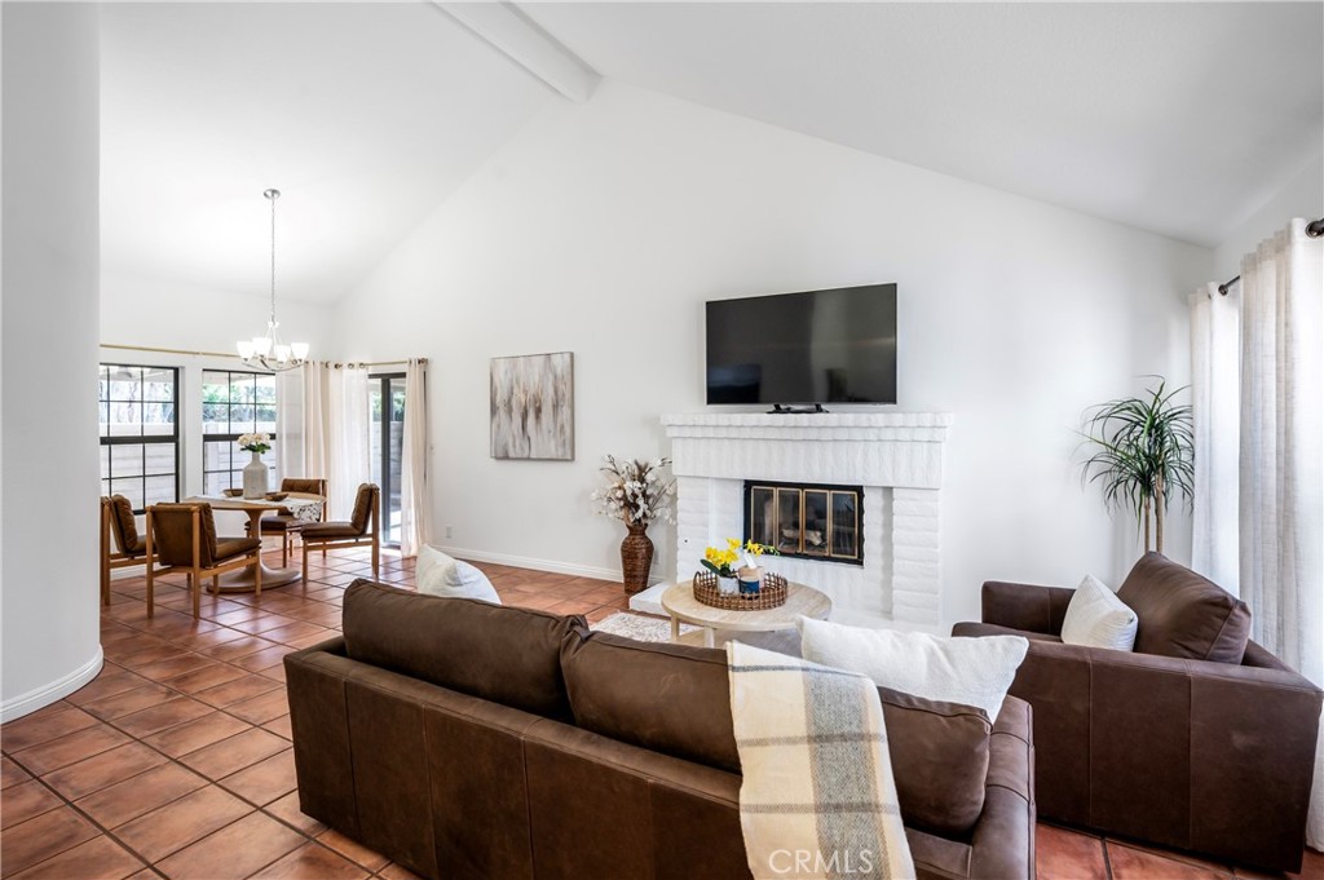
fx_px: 606
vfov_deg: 72.0
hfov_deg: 95.0
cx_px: 662
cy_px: 440
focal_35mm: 16
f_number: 7.1
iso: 320
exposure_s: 1/160
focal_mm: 16.5
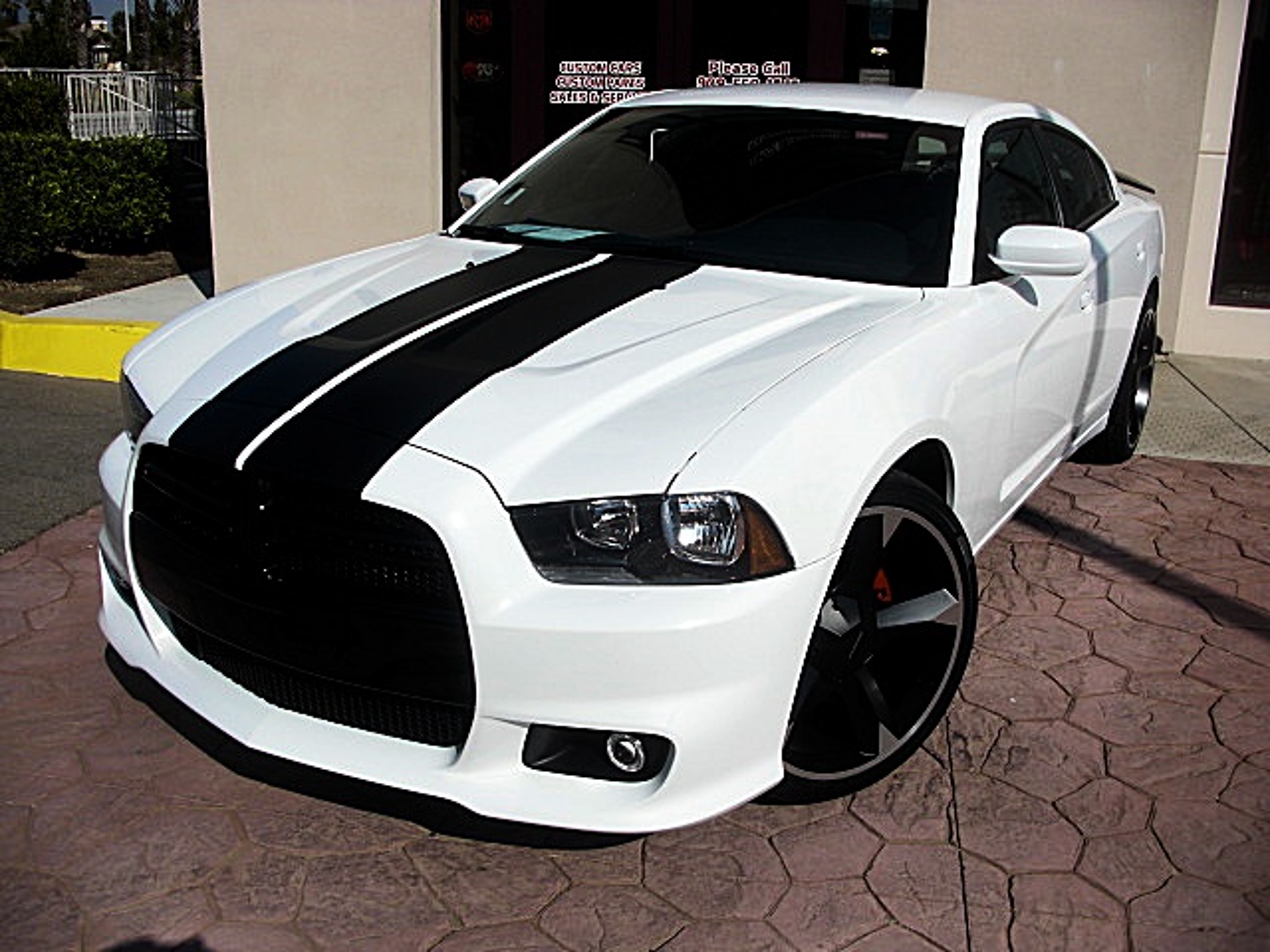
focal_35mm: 36
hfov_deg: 51.4
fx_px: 1321
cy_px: 476
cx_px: 635
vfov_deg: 39.7
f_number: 7.9
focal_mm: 6.3
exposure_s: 1/320
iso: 50
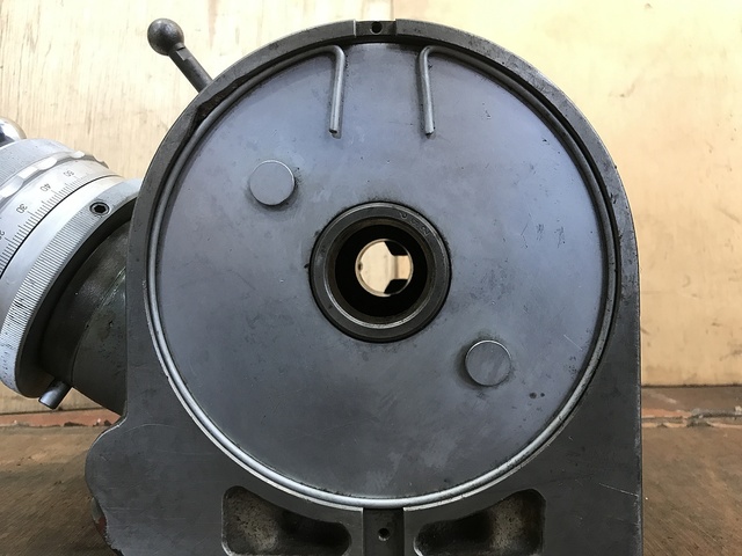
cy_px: 278
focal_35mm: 28
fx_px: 600
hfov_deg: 63.4
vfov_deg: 49.7
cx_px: 371
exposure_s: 1/15
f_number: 1.8
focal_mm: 3.99
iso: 40
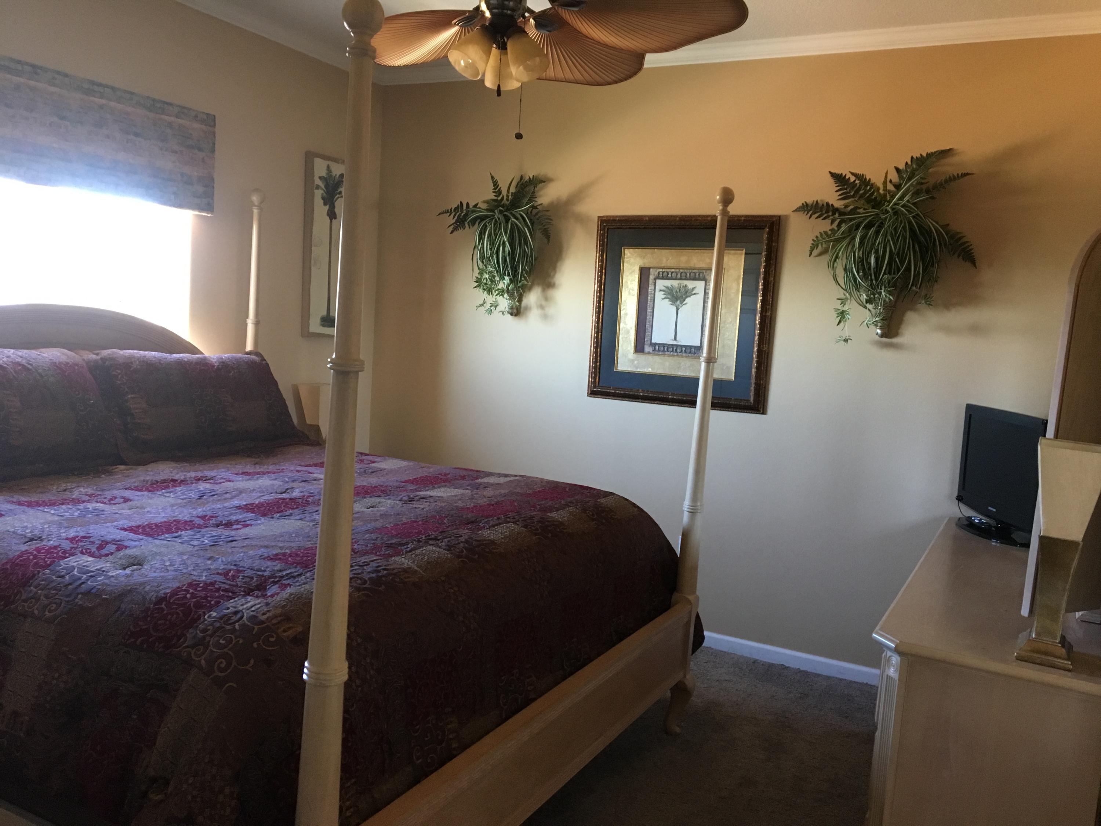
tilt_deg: -5.2
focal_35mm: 29
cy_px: 413
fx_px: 922
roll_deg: -3.2
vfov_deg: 48.2
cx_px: 550
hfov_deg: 61.7
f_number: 2.2
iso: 200
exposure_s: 1/24
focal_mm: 4.15
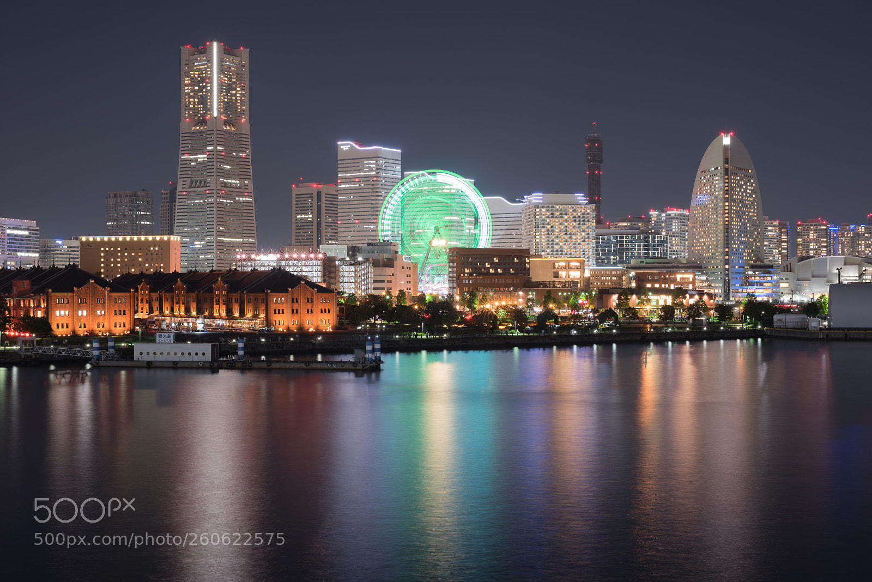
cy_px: 291
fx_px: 1211
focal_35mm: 50
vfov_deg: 27.0
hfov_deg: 39.6
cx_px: 436
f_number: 8
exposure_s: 30
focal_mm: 50
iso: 100
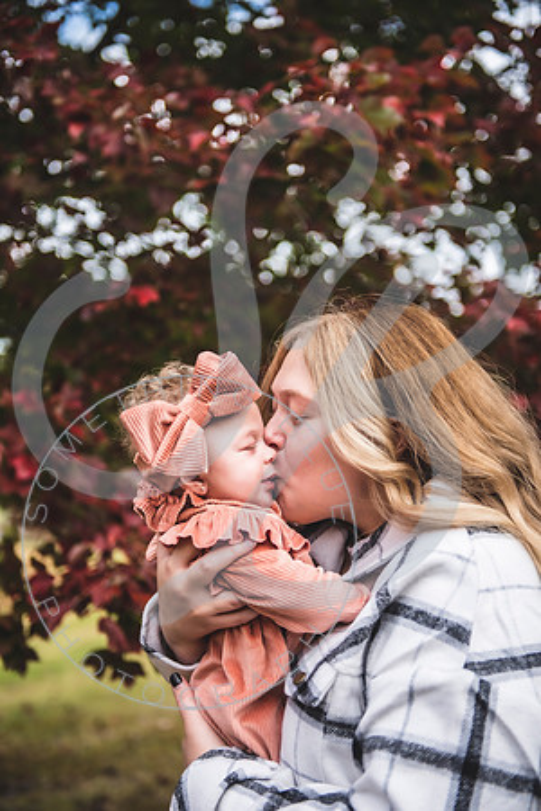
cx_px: 270
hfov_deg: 24.6
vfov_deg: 36.2
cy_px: 406
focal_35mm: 55
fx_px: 1240
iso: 100
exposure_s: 1/500
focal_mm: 55
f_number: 2.8
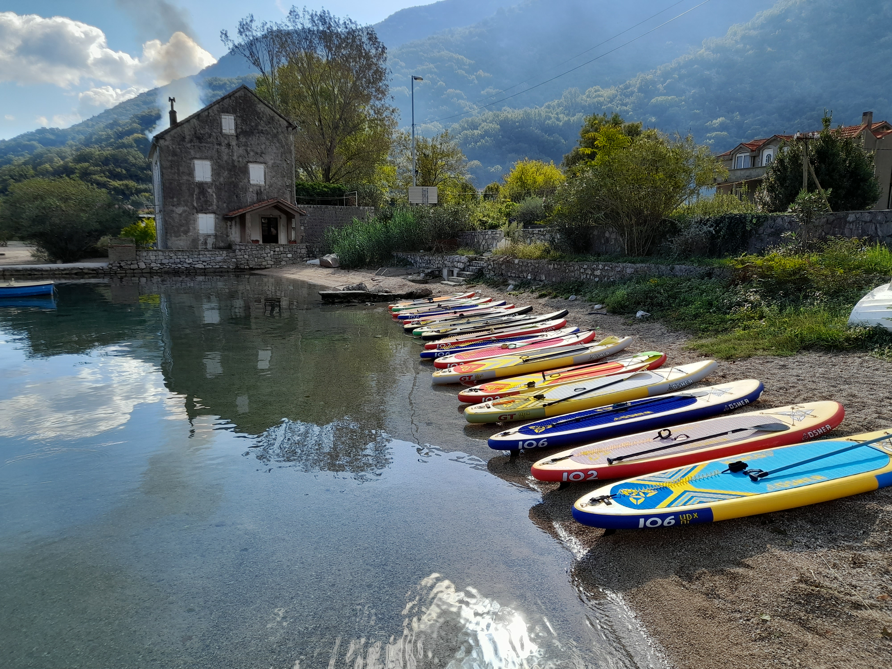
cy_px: 334
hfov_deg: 69.4
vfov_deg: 54.9
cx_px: 446
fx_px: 644
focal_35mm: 25
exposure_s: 1/281
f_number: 2
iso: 20
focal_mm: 4.6
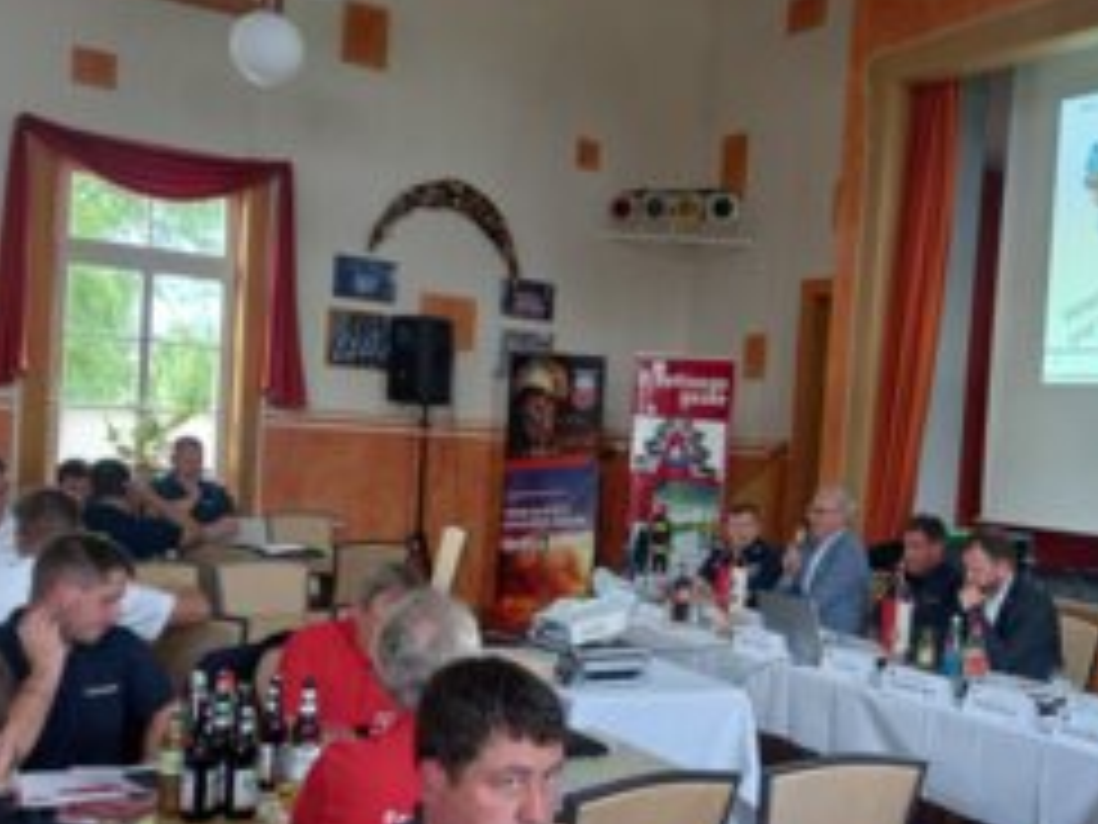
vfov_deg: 35.0
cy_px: 486
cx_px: 765
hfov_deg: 44.8
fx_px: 1300
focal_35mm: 41
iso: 200
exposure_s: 1/33
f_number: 2
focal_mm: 4.6
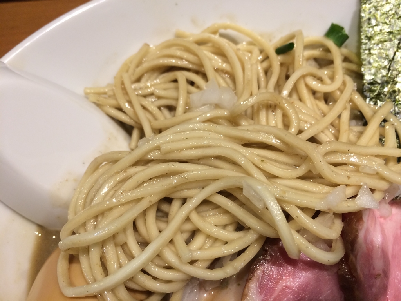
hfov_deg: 61.7
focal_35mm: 29
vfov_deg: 48.2
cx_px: 200
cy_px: 150
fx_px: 336
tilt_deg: -62.8
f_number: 2.2
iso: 50
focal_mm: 4.15
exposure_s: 1/33
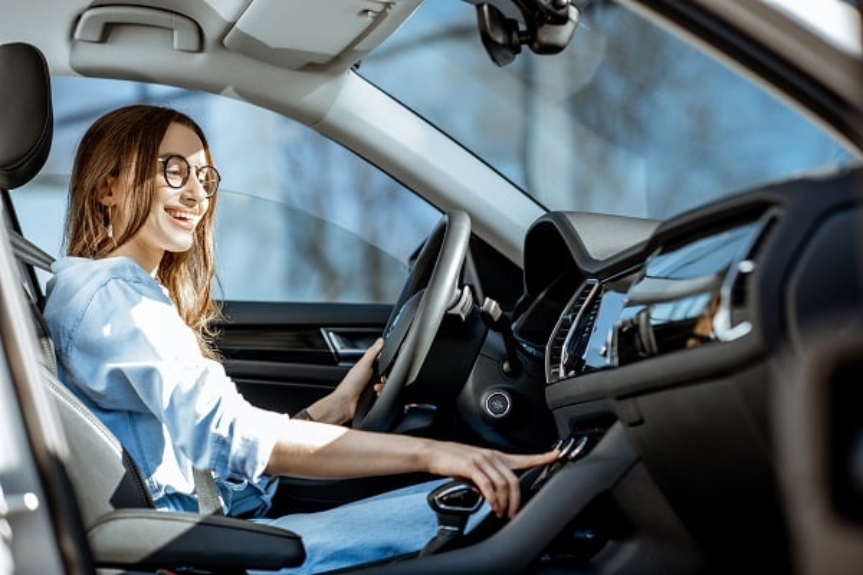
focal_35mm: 85
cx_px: 432
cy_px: 288
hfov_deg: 23.9
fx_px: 2037
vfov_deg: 16.1
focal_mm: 85
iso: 100
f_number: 2.5
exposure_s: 1/200
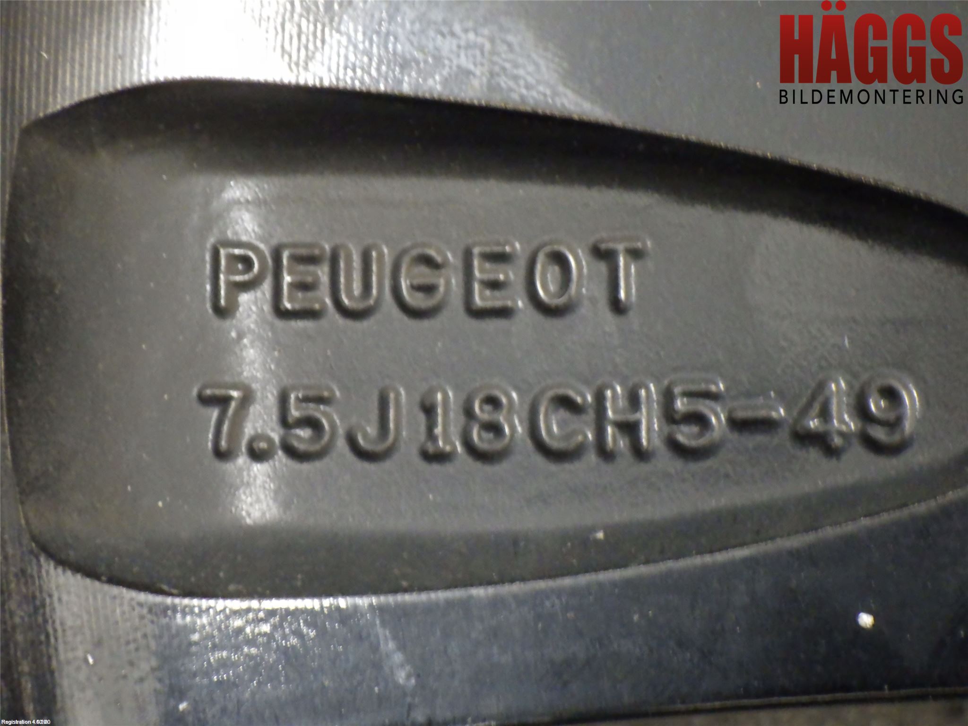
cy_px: 363
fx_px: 2629
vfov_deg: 15.7
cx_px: 484
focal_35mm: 94
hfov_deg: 20.9
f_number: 5
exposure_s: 1/13
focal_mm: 16.7
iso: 1600
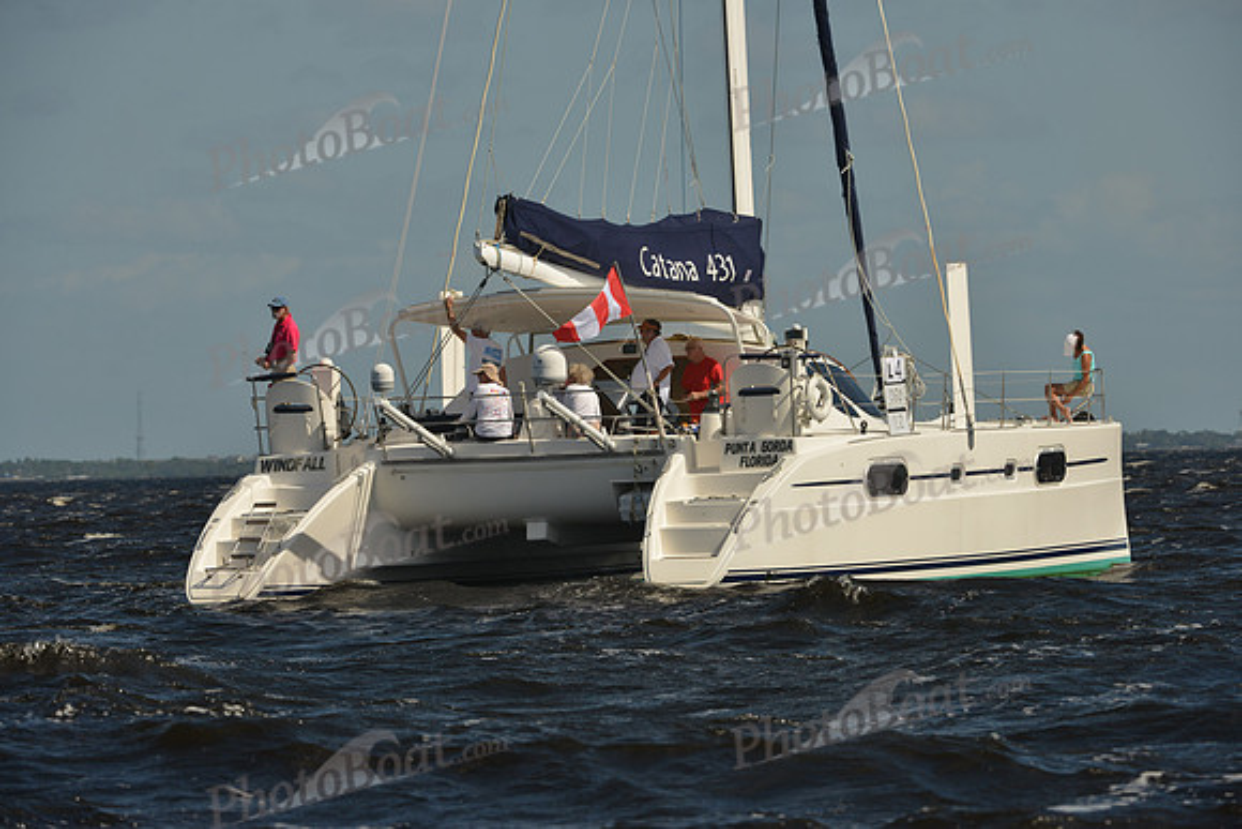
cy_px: 414
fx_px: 10007
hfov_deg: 7.1
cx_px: 621
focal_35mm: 290
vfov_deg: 4.7
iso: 250
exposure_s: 1/1000
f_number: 9
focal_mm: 290
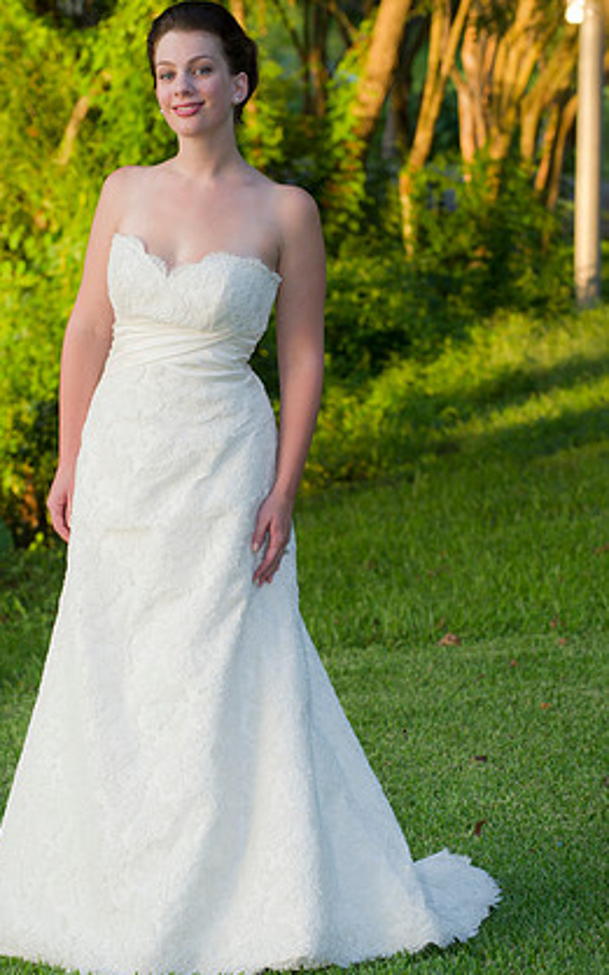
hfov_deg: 9.6
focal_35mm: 137
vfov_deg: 15.3
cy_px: 497
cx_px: 262
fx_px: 3641
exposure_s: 1/125
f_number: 5.6
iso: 400
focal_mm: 125
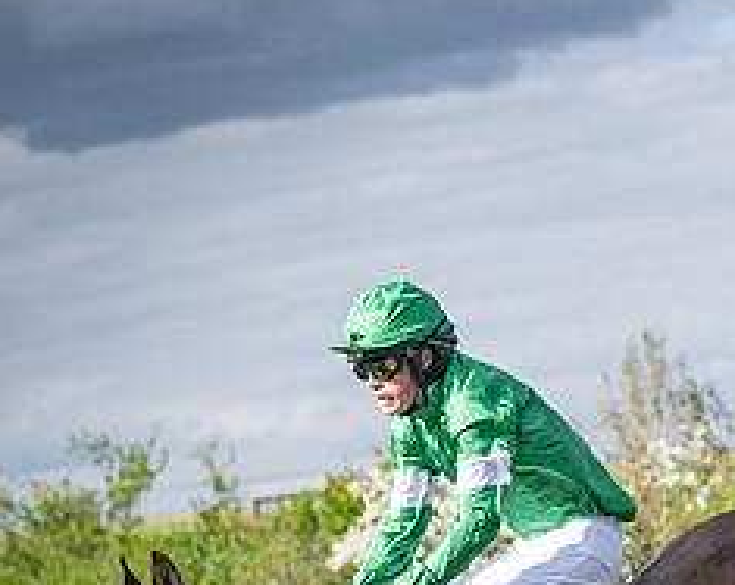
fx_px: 6165
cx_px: 827
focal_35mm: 284
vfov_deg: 5.4
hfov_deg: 6.8
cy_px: 666
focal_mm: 70
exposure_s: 1/3200
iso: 400
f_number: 4
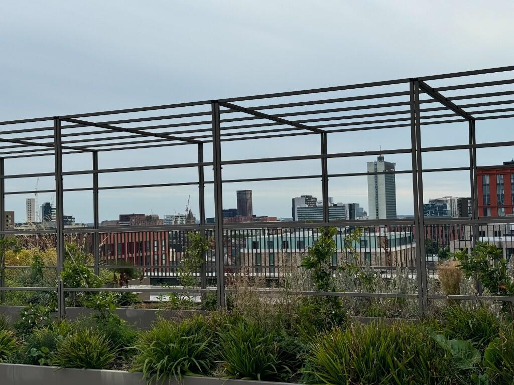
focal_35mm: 48
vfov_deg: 30.3
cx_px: 257
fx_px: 713
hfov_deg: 39.7
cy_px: 192
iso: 64
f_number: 1.78
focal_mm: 6.76
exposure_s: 1/3257
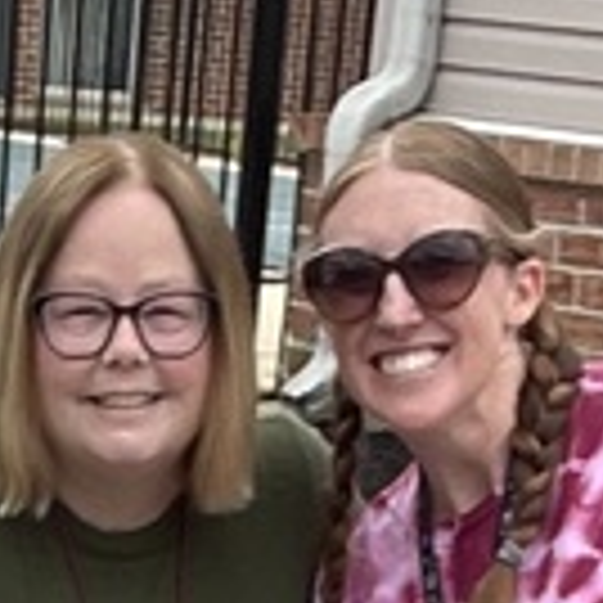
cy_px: 2048
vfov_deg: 7.3
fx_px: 3981
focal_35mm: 202
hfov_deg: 8.7
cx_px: 194
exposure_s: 1/400
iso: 25
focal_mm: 2.71
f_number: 2.2
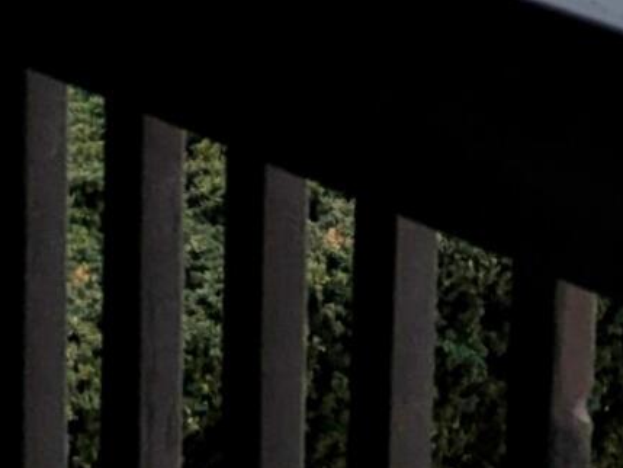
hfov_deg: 10.4
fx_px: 3150
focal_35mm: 175
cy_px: -878
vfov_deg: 7.6
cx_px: 1269
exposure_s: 1/1546
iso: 53
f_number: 1.89
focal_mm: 5.43
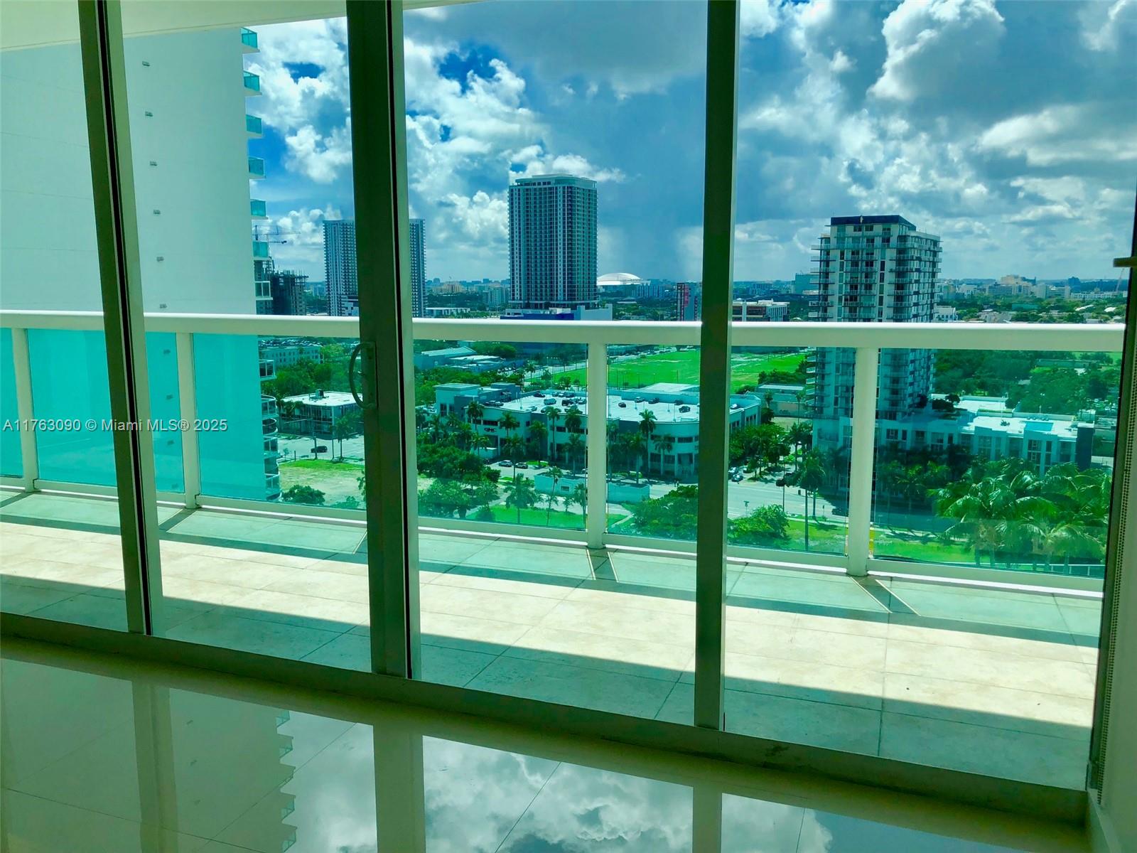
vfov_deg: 49.7
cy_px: 426
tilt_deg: -8.3
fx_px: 920
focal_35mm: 28
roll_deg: -0.5
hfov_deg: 63.4
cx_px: 568
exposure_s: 1/2114
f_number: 1.8
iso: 20
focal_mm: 4
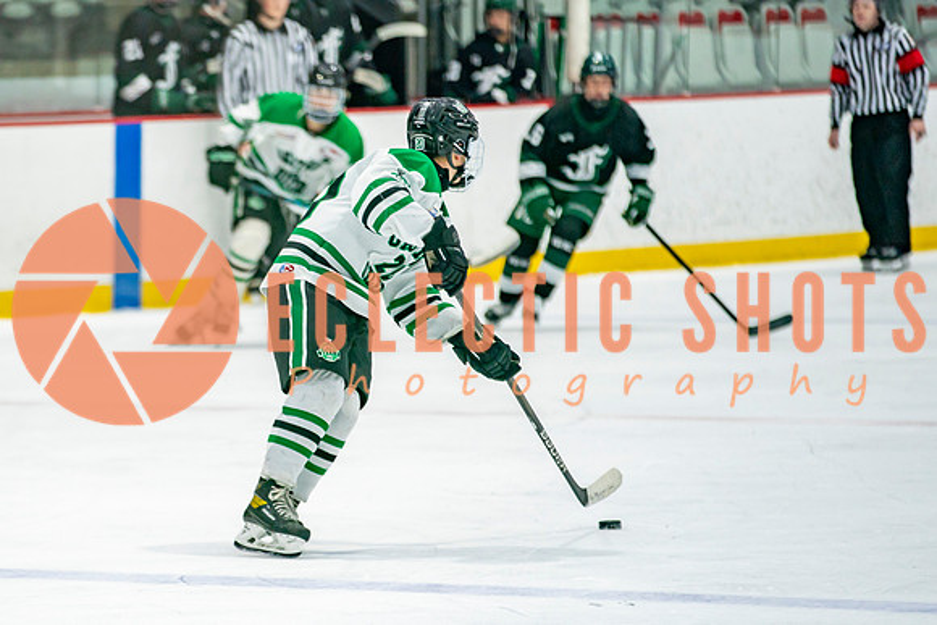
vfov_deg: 4.3
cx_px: 222
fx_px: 8352
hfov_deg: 6.4
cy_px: 415
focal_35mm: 321
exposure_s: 1/640
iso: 500
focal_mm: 200
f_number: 3.2
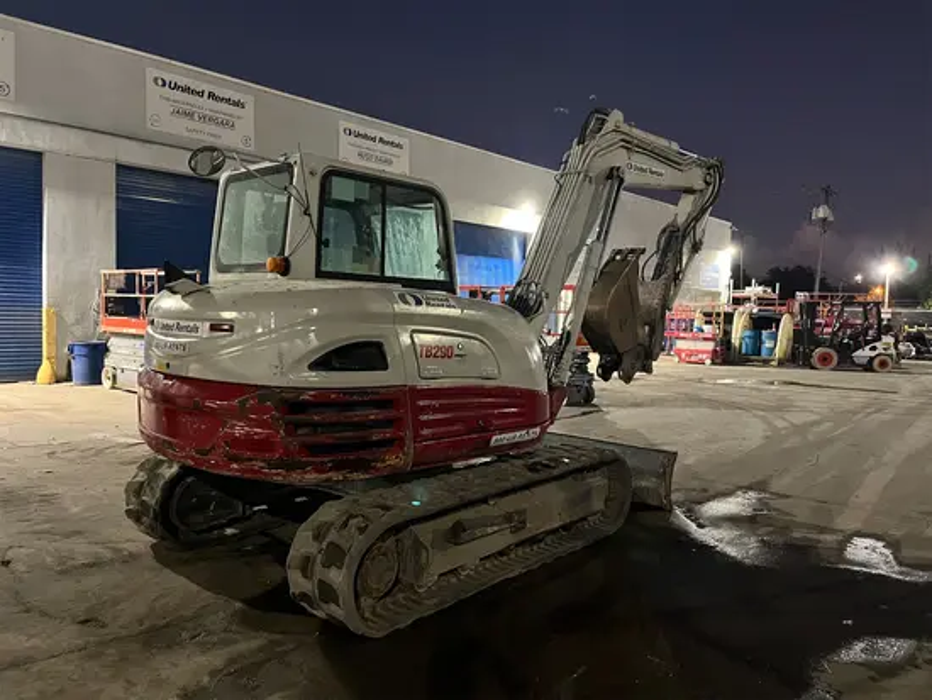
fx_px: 700
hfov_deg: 67.3
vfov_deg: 53.1
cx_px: 466
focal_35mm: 26
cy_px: 350
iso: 640
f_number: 1.6
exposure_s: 1/30
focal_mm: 5.1
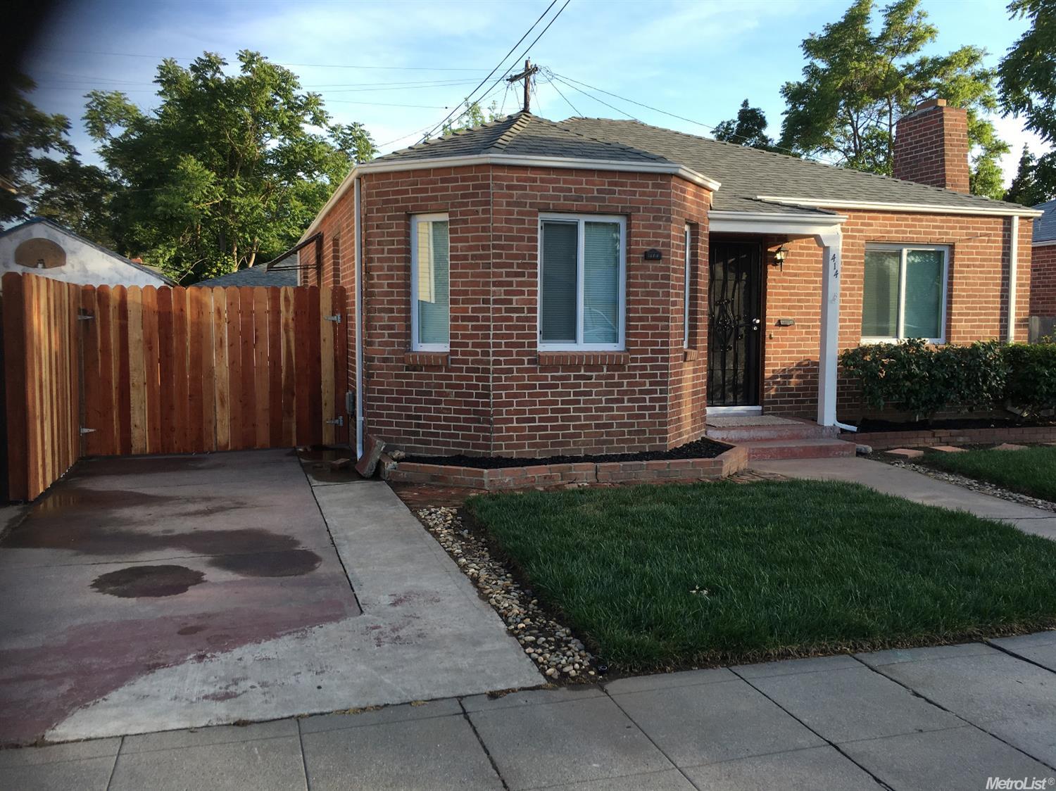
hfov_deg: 61.7
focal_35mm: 29
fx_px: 884
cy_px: 396
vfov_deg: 48.2
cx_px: 528
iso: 25
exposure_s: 1/310
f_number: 2.2
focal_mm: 4.15
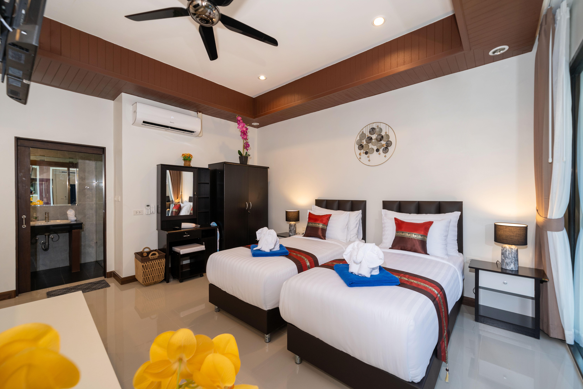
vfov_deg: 81.2
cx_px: 292
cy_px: 194
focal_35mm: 14
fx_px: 227
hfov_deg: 104.3
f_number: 5.6
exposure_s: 1/30
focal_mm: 14
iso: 400
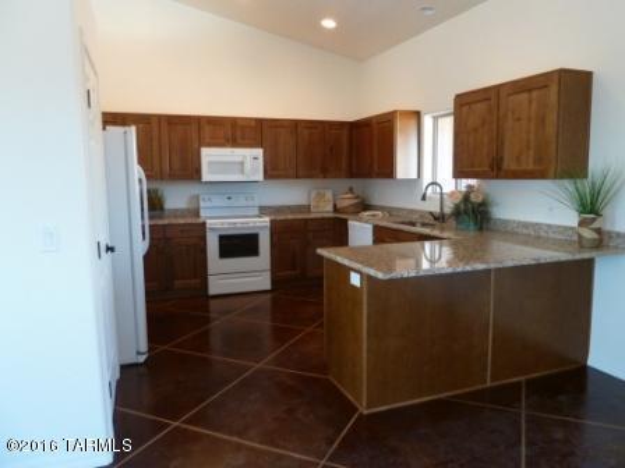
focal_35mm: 25
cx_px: 312
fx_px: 451
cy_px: 234
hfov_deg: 69.4
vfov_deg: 54.9
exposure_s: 1/25
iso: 400
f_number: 3.3
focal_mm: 4.1
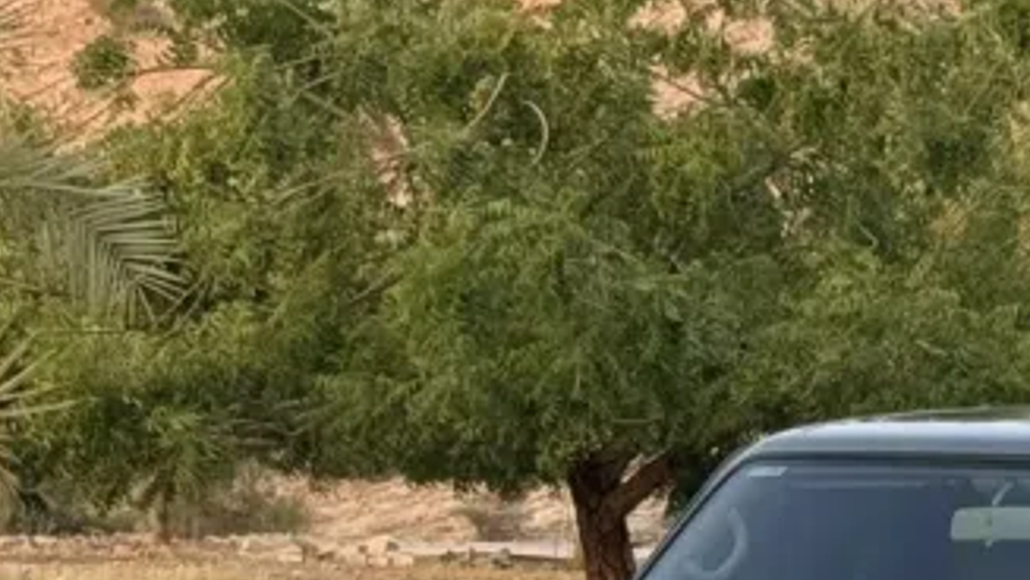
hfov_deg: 25.8
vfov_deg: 15.2
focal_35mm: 79
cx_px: 967
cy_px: 416
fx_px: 2158
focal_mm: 6.76
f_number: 1.78
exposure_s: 1/287
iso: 100
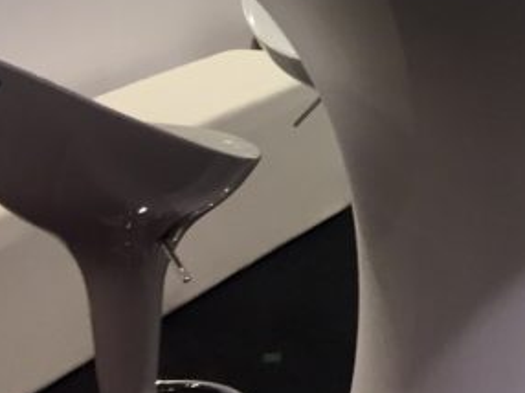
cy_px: -230
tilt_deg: -4.7
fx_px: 1576
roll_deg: +0.1
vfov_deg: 13.3
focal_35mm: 104
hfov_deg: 17.5
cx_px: 727
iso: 40
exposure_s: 1/33
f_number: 2.2
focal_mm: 4.15
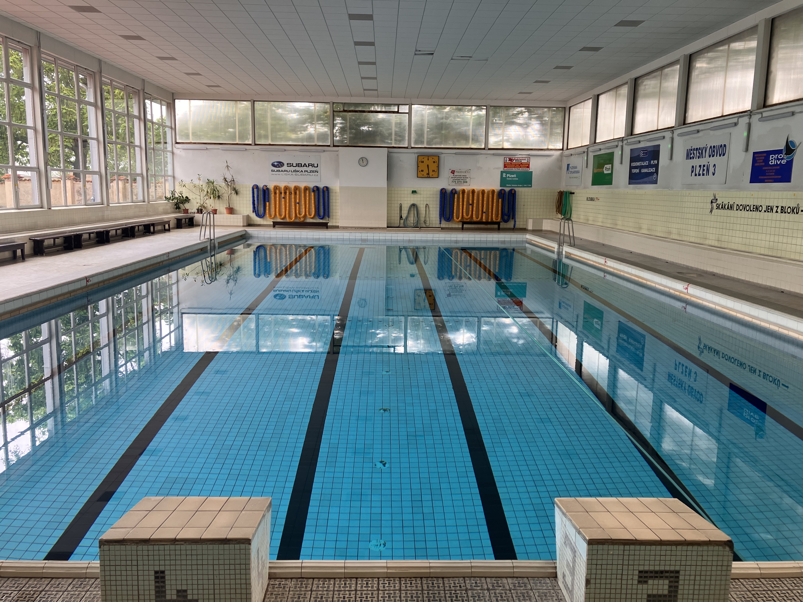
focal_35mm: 28
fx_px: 650
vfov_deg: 49.7
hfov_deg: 63.4
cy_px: 301
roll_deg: -1.5
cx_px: 402
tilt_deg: -7.7
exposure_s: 1/121
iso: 50
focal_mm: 3.99
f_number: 1.8
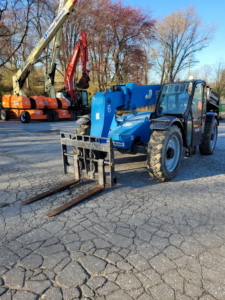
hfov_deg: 53.1
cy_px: 150
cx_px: 112
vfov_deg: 67.3
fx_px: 225
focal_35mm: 26
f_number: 1.8
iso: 40
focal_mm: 5.4
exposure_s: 1/701
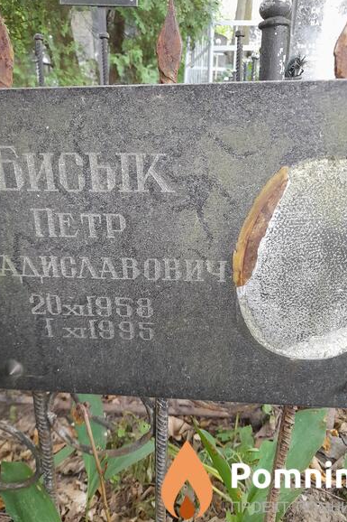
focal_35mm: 27
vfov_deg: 67.4
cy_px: 253
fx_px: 391
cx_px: 166
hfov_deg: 47.9
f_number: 2
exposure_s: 1/50
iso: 320
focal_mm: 4.6
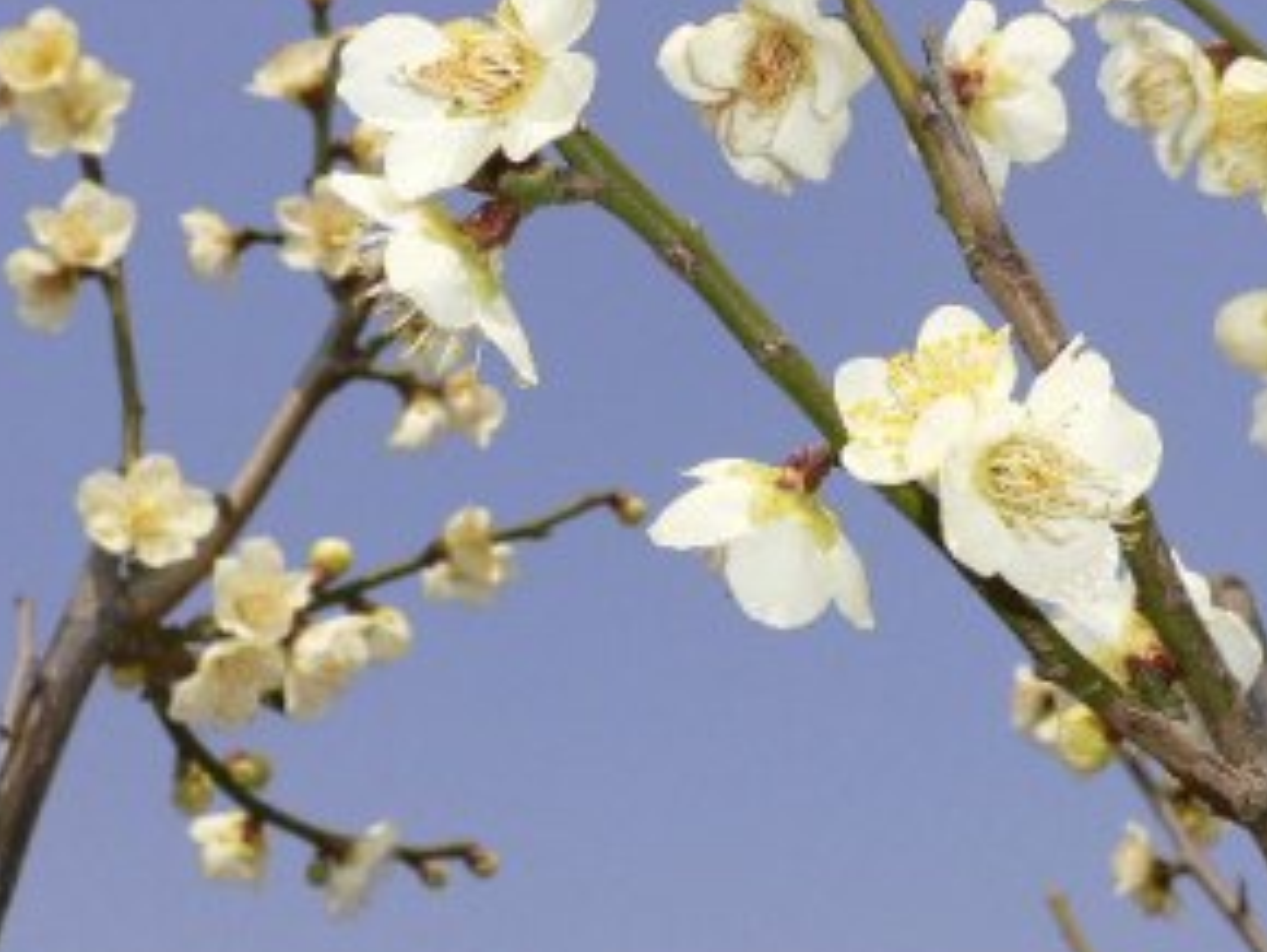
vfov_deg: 26.8
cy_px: 284
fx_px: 1978
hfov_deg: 35.4
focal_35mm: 54
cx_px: 743
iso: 80
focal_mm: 5.8
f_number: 5.6
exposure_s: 1/500
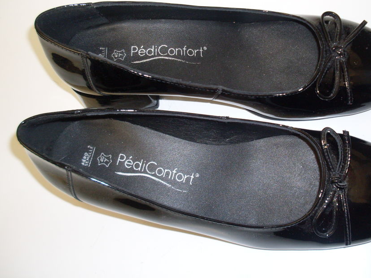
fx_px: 493
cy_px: 113
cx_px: 217
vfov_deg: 31.5
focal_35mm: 46
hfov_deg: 41.1
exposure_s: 1/45
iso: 100
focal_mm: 6.3
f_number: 2.8
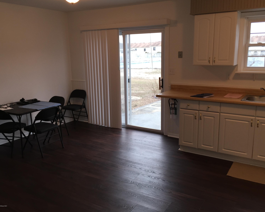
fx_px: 243
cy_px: 104
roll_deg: +1.9
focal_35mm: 31
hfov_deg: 57.2
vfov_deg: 47.1
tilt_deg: -11.5
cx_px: 136
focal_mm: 4.15
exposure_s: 1/40
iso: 32
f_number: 2.2
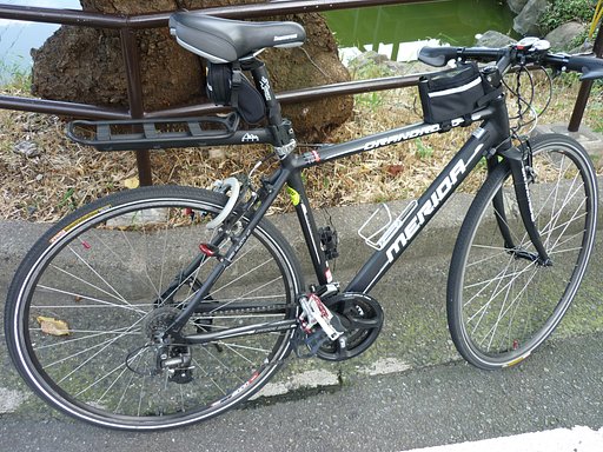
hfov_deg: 55.4
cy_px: 226
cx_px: 302
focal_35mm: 33
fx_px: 575
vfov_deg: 42.9
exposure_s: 1/30
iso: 80
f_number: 2.8
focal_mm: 5.5
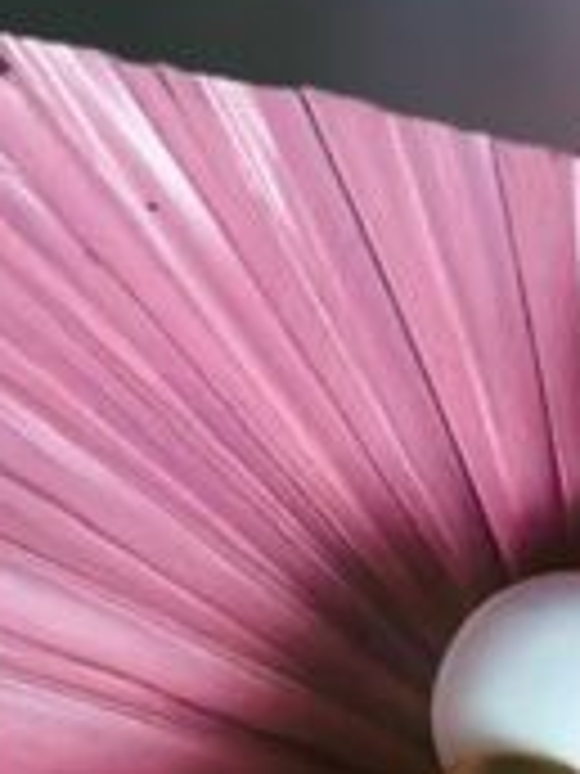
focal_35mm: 285
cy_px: 1449
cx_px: 1178
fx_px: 6367
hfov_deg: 5.1
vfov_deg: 6.8
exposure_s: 1/150
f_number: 1.8
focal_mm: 6.86
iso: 64
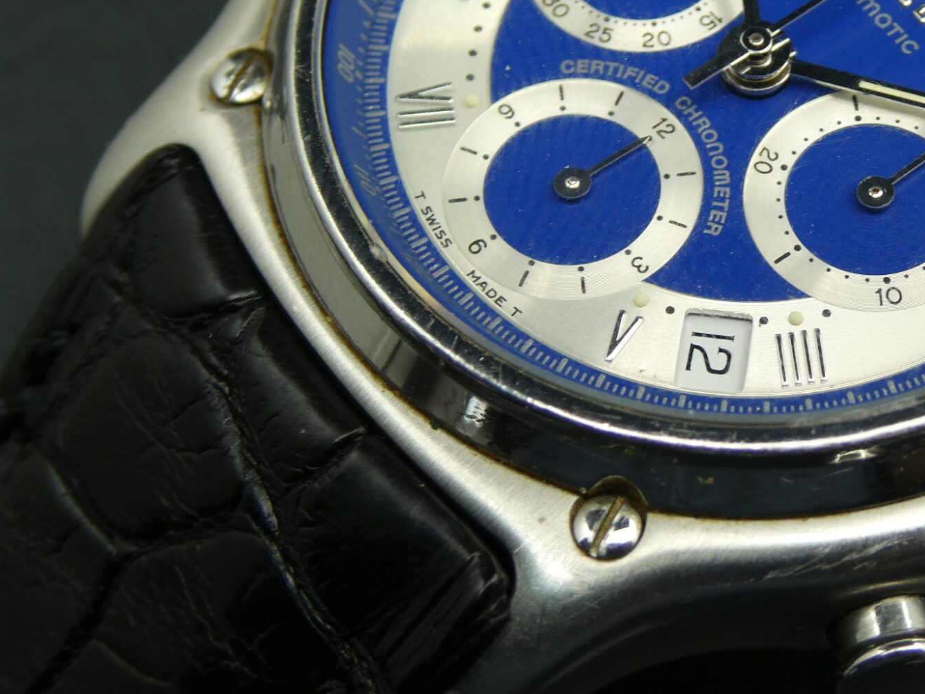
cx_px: 708
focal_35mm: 96
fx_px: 2566
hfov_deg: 20.3
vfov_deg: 15.4
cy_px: 251
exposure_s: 1/80
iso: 125
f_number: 4.1
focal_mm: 9
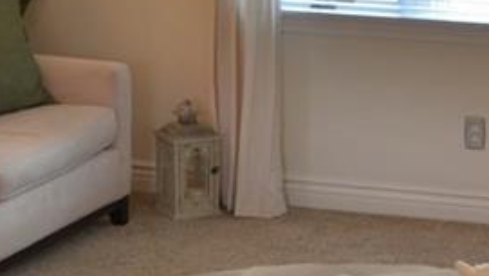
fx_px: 1843
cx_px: 444
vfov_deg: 8.6
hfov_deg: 14.9
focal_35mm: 142
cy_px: 69
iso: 200
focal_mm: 24
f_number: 2.8
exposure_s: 1/60
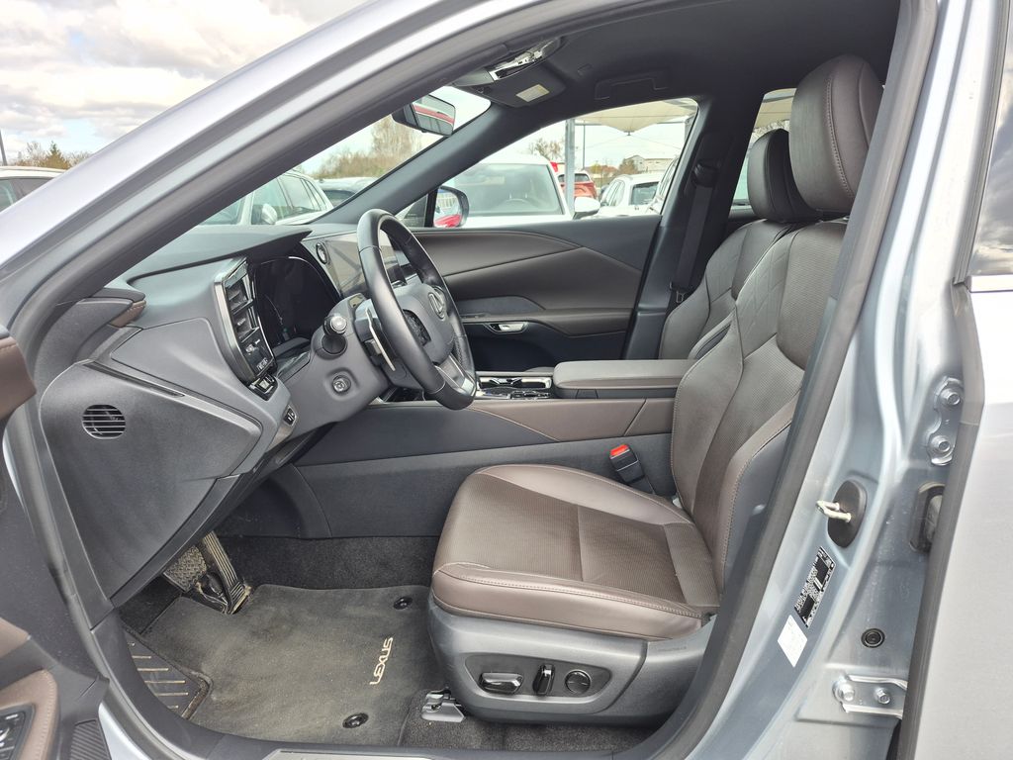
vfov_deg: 58.9
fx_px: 673
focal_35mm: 23
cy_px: 380
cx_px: 506
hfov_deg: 73.9
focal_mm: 5.4
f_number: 1.8
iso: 50
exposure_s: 1/359
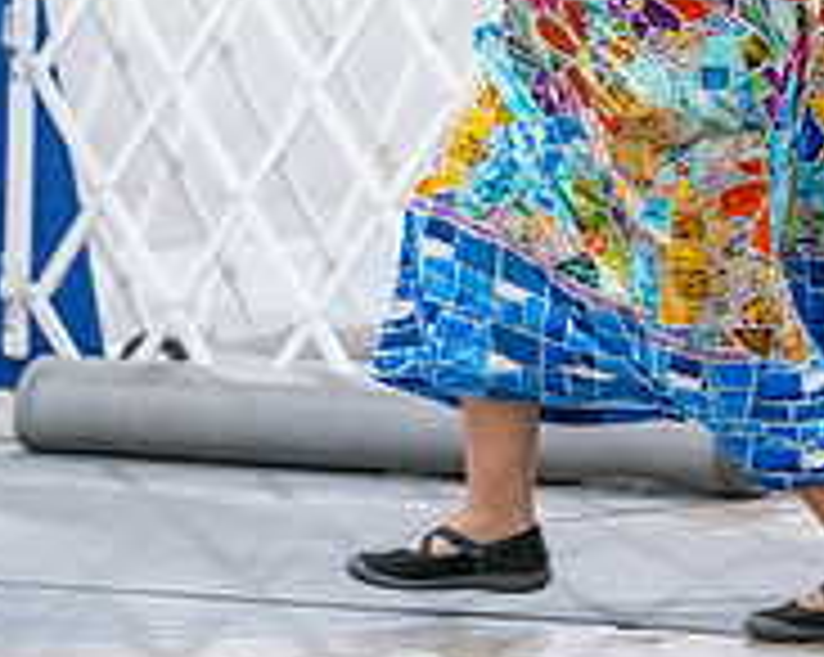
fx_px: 13496
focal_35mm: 554
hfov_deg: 3.5
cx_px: 1130
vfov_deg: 2.8
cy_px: 79
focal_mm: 186
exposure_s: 1/320
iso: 6400
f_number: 3.2
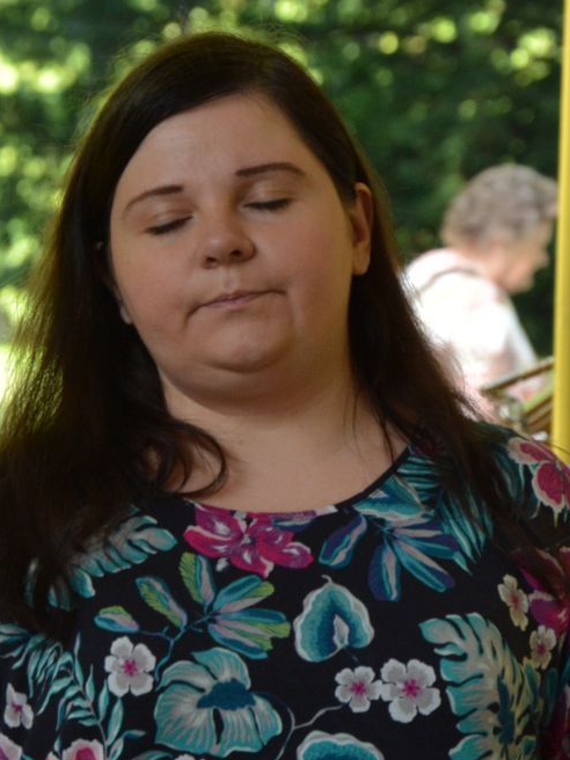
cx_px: 101
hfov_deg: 4.0
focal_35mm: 369
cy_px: 274
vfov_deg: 5.4
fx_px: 8105
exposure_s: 1/125
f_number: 9
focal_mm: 105
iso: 800
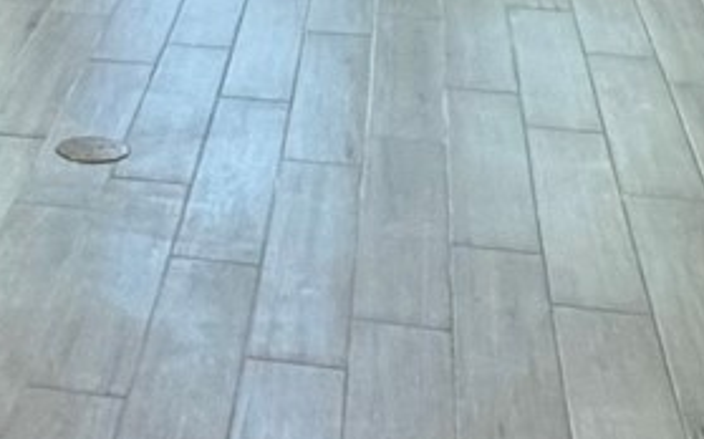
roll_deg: +1.4
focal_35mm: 109
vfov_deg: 10.5
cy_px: -573
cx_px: -273
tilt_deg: +0.3
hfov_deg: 17.6
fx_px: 2090
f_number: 2.2
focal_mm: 2.22
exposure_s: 1/120
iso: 320
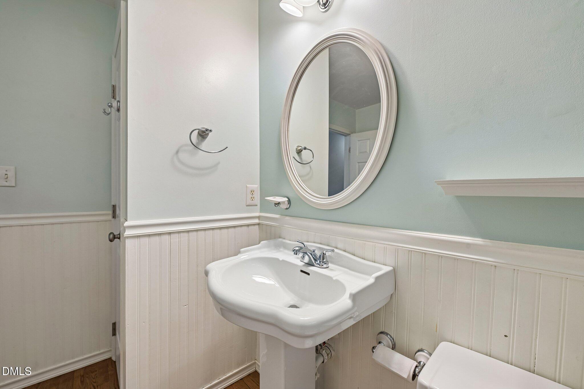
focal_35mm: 14
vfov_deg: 81.2
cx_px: 292
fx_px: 227
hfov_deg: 104.3
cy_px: 194
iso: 200
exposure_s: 1/20
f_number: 9
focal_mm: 14
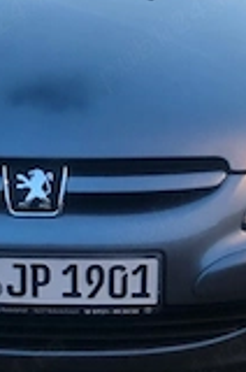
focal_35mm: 73
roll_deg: +0.2
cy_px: 58
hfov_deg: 18.4
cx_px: 37
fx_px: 751
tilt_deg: -15.2
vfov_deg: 27.0
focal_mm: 3.99
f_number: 1.8
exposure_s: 1/17
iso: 100
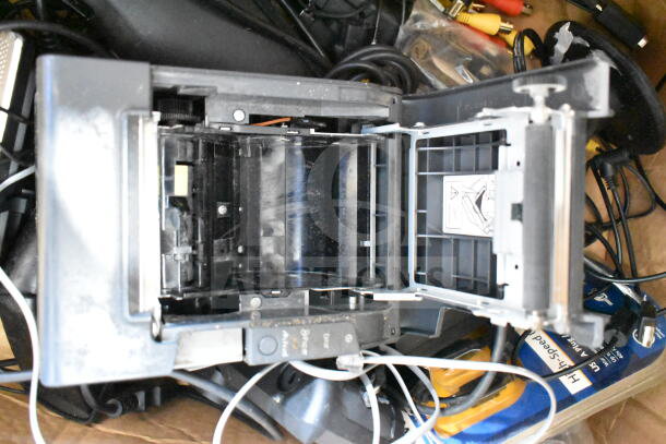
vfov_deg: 40.0
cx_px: 333
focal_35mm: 33
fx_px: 611
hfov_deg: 57.2
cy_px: 222
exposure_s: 1/30
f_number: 3.8
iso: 20000
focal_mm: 22
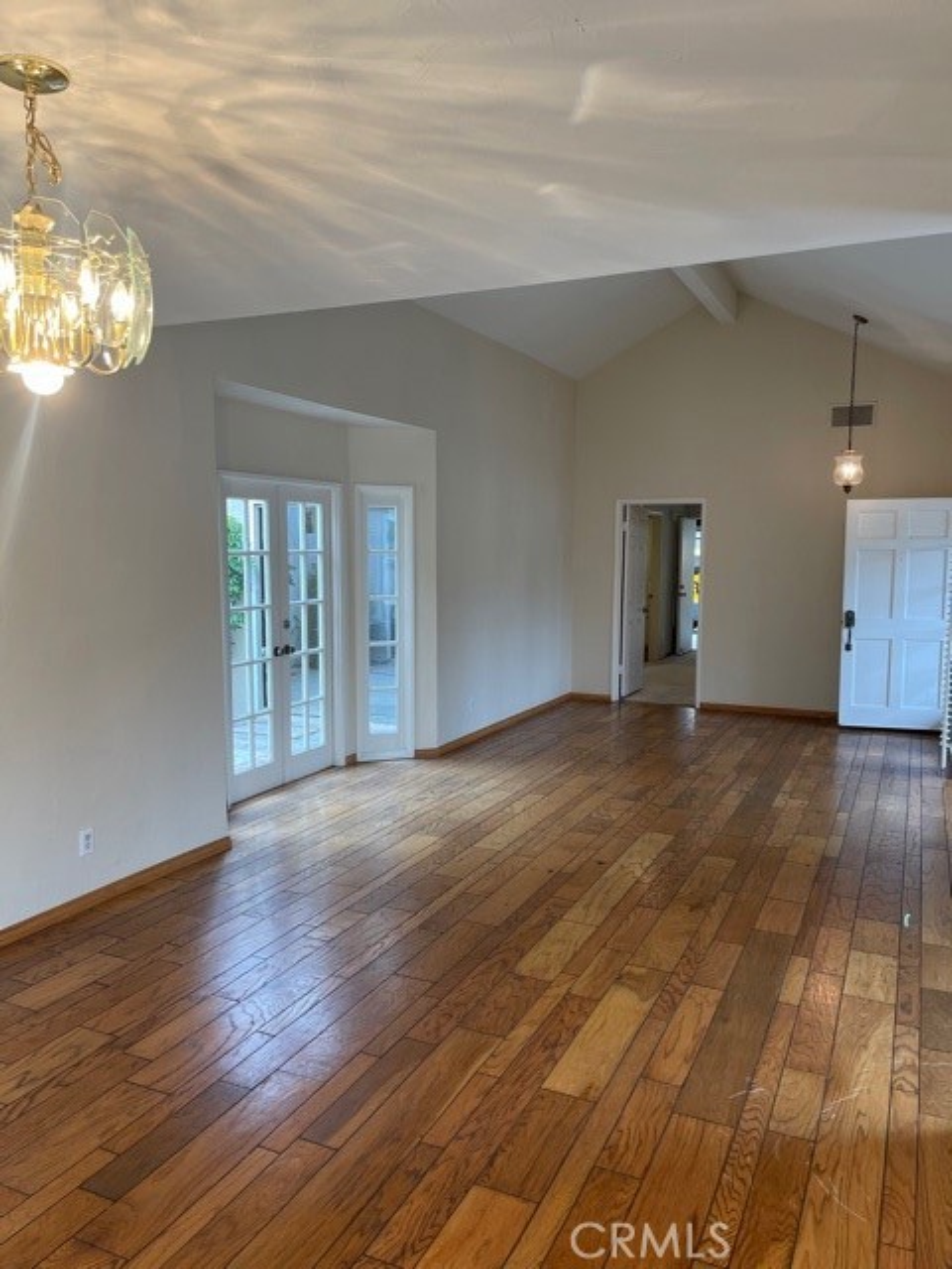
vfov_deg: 67.3
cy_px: 634
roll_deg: -0.2
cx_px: 476
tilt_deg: -5.6
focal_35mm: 26
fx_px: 953
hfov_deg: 53.1
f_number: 1.6
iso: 125
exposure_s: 1/120
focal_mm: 5.1
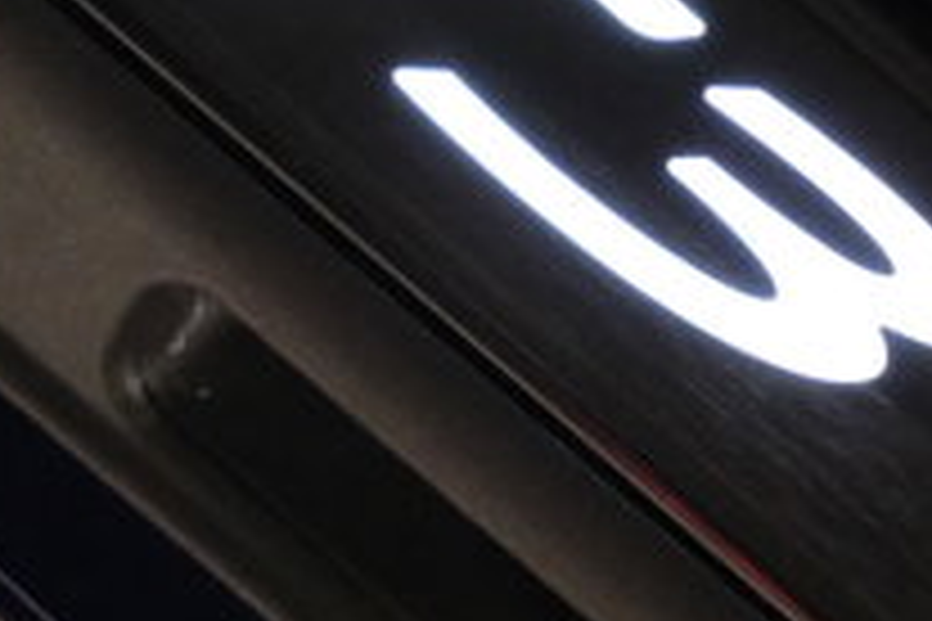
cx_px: 365
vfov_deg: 4.9
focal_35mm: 278
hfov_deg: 7.4
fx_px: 7197
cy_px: -90
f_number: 4.8
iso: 12800
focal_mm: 50
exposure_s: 1/60
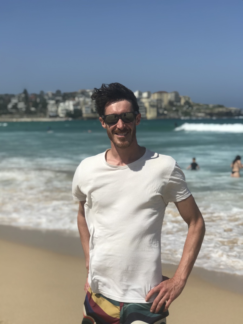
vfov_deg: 33.8
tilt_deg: -4.2
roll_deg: +0.3
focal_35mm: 57
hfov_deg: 25.7
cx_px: 122
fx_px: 534
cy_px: 162
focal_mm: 6.6
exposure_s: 1/2128
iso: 20
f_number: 2.8
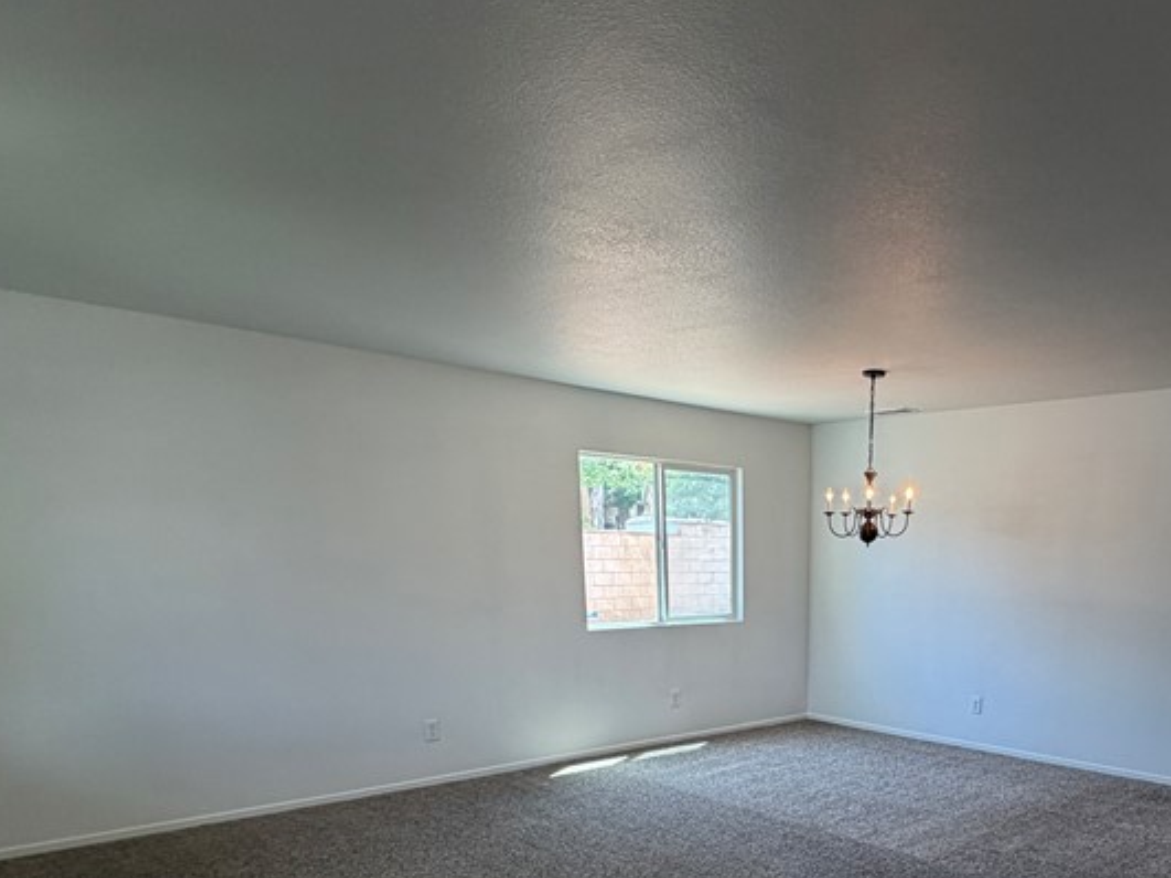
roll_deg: -0.5
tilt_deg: -15.6
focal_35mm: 27
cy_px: 805
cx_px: 820
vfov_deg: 46.0
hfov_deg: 62.9
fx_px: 913
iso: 200
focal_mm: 2.22
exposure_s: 1/120
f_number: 2.2
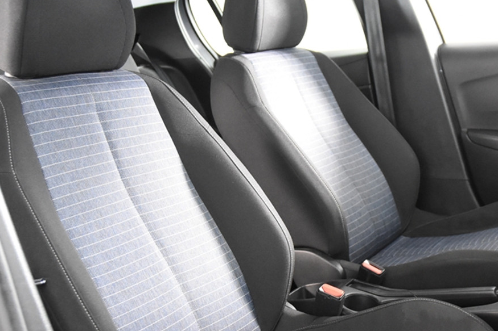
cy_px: 221
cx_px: 338
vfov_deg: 32.5
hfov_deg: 46.8
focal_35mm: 41
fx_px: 564
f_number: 2.8
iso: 5000
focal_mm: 17
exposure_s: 1/25
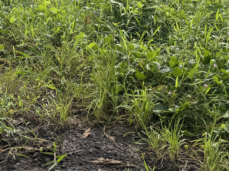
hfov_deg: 22.1
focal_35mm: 82
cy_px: -50
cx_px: -42
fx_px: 542
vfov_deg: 17.0
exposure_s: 1/4608
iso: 80
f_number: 1.78
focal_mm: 6.76
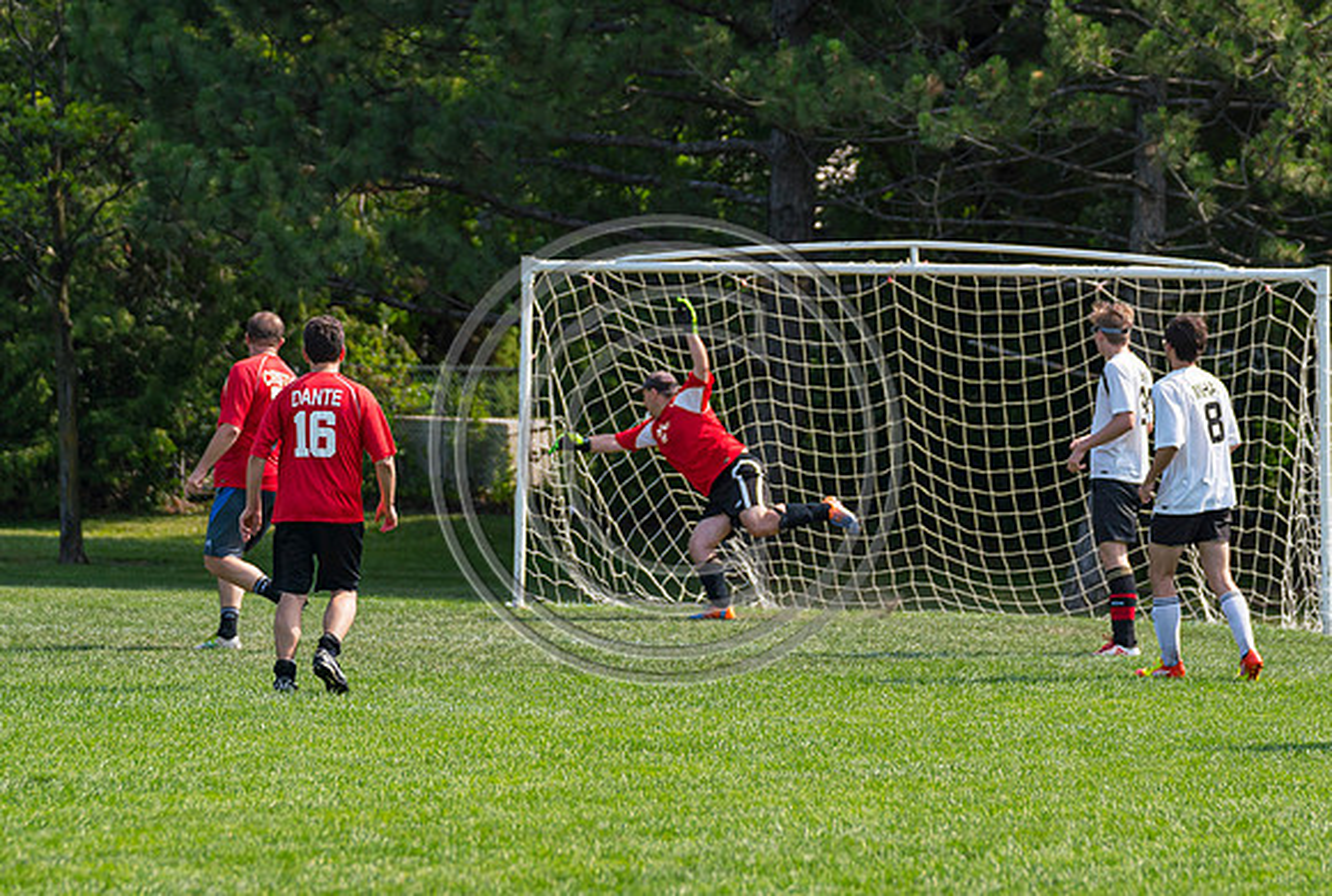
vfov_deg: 5.9
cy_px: 419
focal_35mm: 234
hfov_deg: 8.8
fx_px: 8674
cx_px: 619
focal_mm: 130
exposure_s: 1/3200
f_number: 3.2
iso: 400
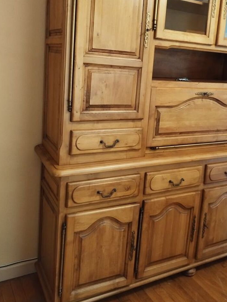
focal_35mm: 34
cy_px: 103
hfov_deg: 41.5
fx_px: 297
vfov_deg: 53.0
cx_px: 142
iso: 1300
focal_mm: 5.89
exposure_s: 1/25
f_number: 1.89
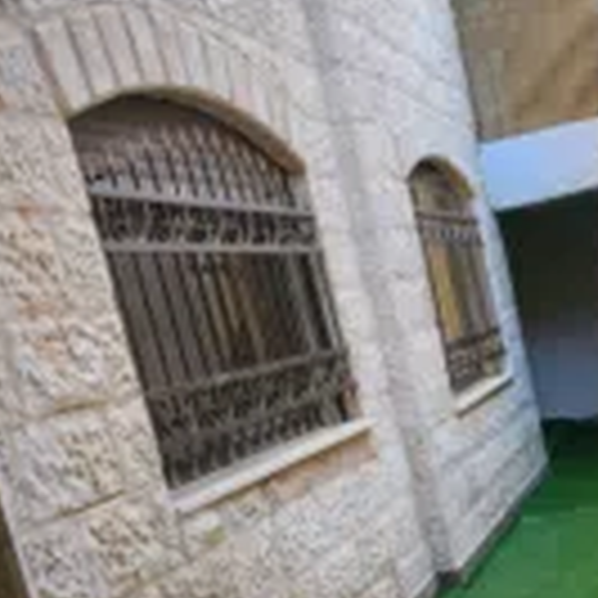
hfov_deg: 26.4
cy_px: 517
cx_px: 620
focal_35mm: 61
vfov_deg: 27.3
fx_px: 1192
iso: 125
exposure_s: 1/180
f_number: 1.8
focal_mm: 6.4
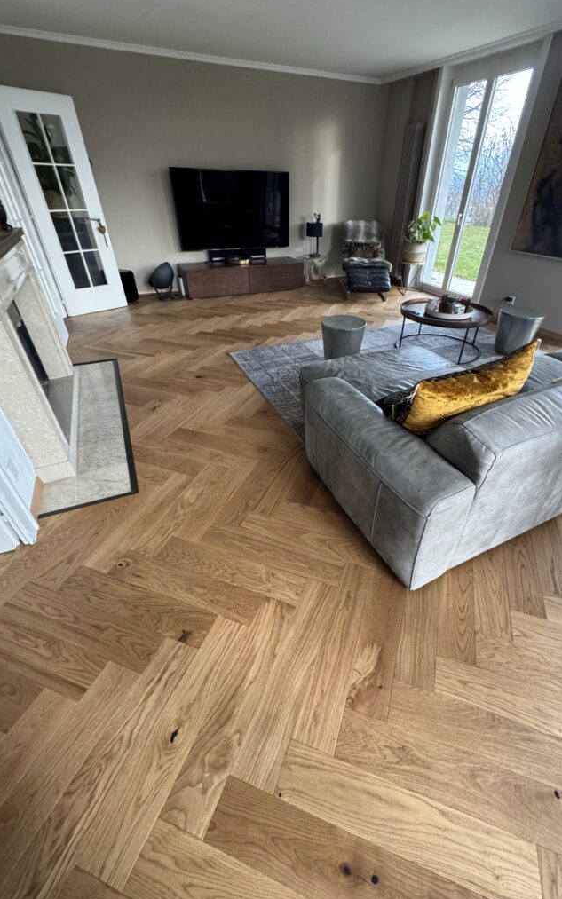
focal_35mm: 15
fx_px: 368
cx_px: 310
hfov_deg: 74.6
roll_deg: -0.3
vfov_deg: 101.5
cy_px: 449
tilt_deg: -34.8
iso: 250
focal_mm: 2.22
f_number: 2.2
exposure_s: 1/99
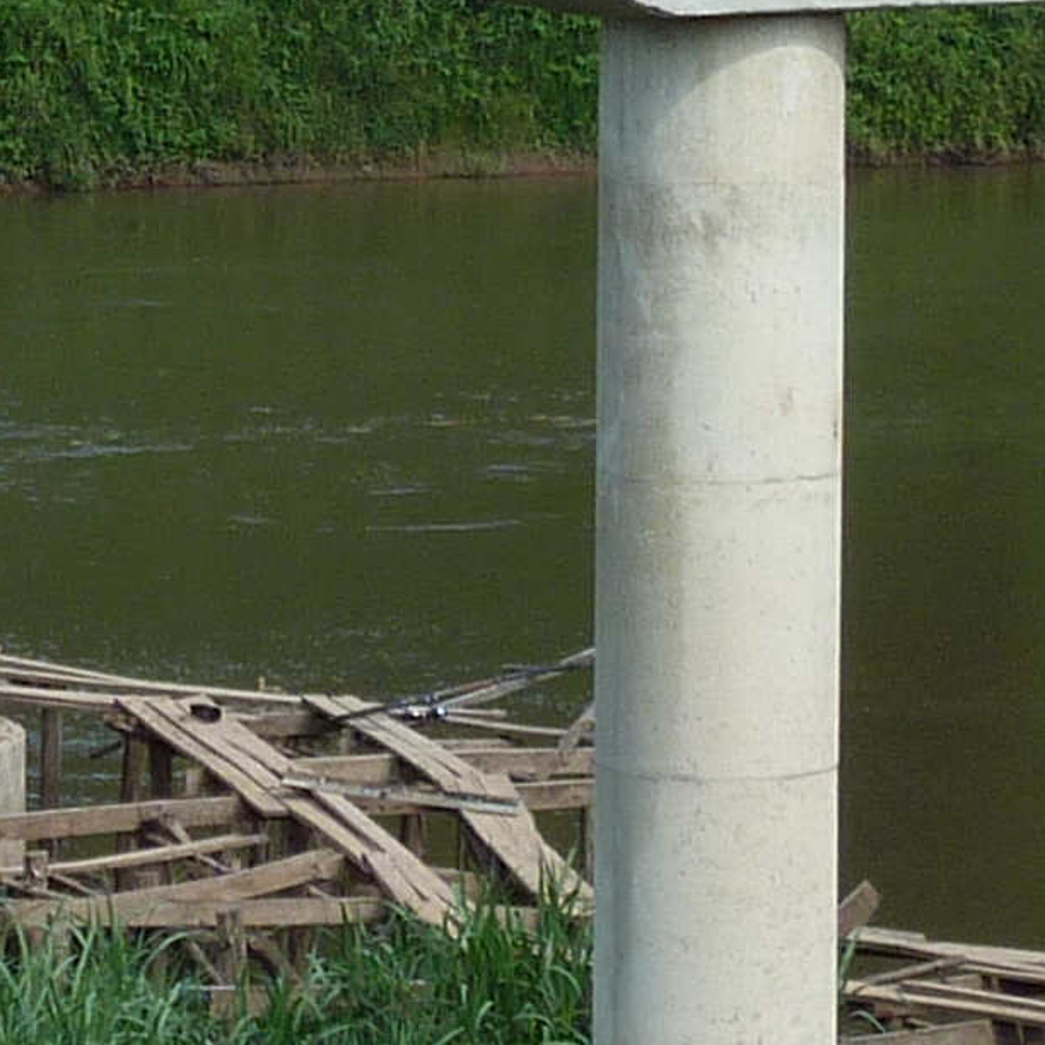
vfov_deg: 7.4
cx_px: -565
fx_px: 8095
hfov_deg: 7.3
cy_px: 335
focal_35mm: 237
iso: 80
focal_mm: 7.3
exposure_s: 1/320
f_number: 4
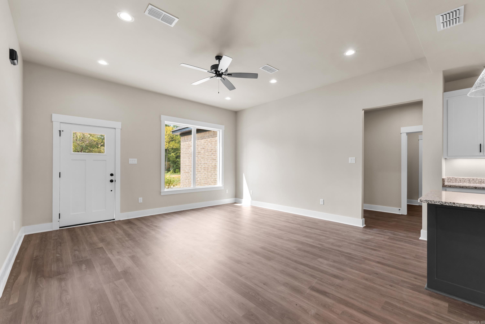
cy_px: 162
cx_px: 242
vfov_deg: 77.3
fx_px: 202
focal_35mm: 15
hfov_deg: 100.4
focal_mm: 10
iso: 200
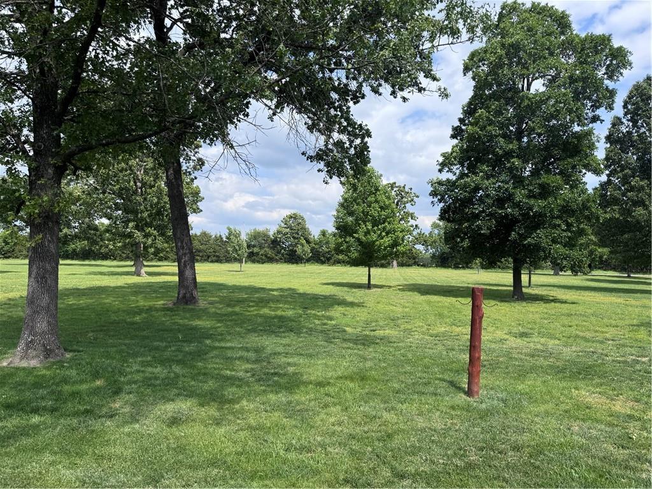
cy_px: 244
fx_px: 452
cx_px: 326
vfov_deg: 56.8
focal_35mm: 24
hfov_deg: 71.6
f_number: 1.78
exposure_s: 1/3597
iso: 80
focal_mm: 6.76
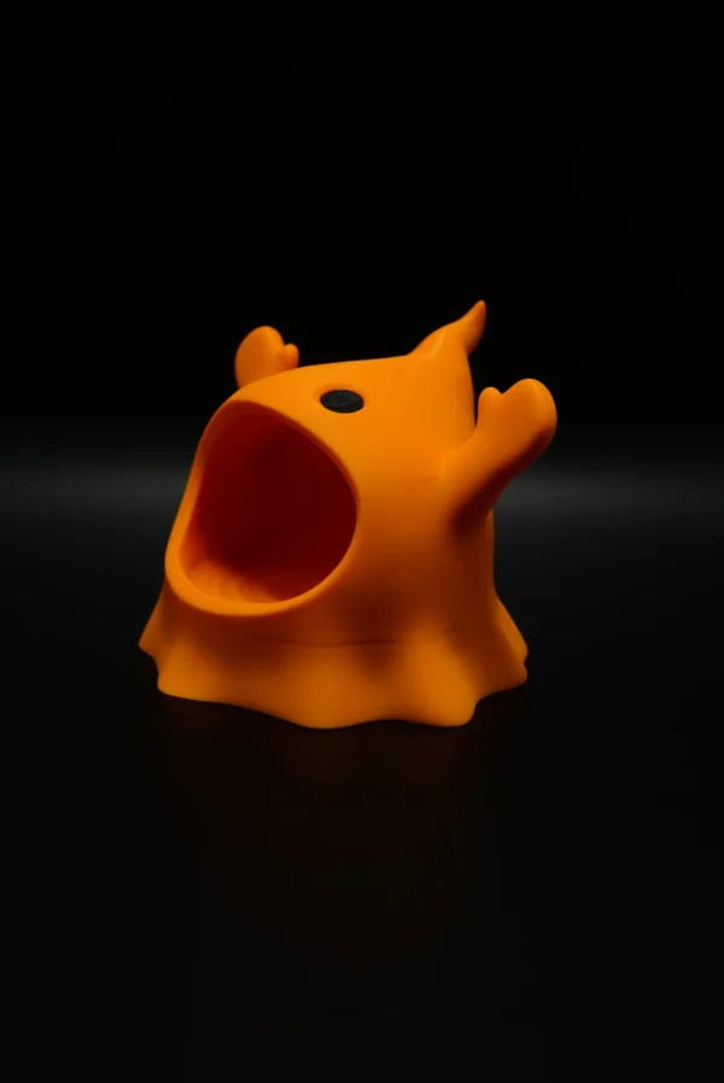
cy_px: 542
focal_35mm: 57
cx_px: 362
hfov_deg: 23.8
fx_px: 1717
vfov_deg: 35.0
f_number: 5
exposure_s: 1/100
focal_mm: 38
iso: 400
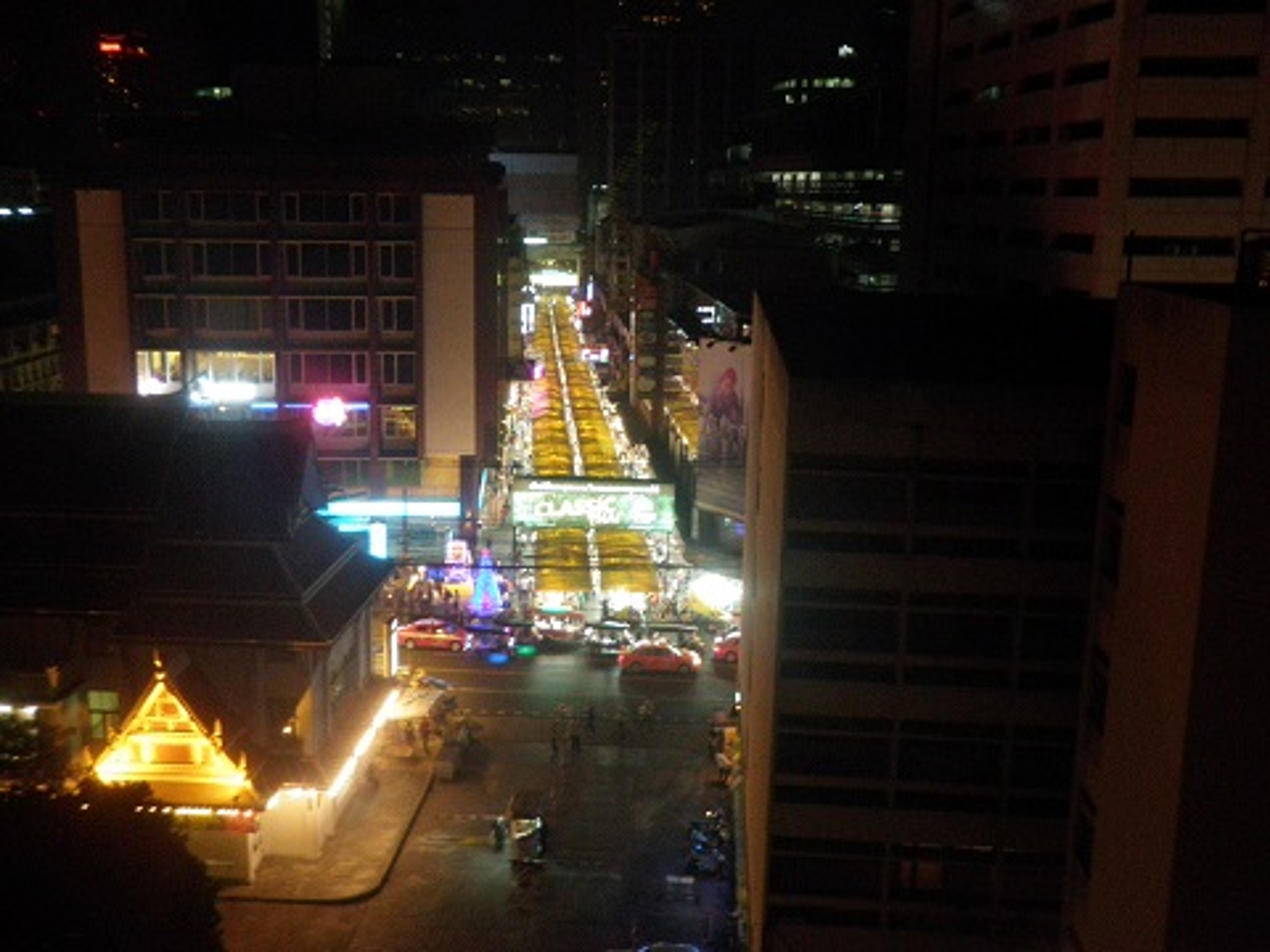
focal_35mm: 36
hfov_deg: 51.4
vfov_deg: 39.7
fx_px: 1321
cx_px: 635
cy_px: 476
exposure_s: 1/4
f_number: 4.1
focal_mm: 6.53
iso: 400
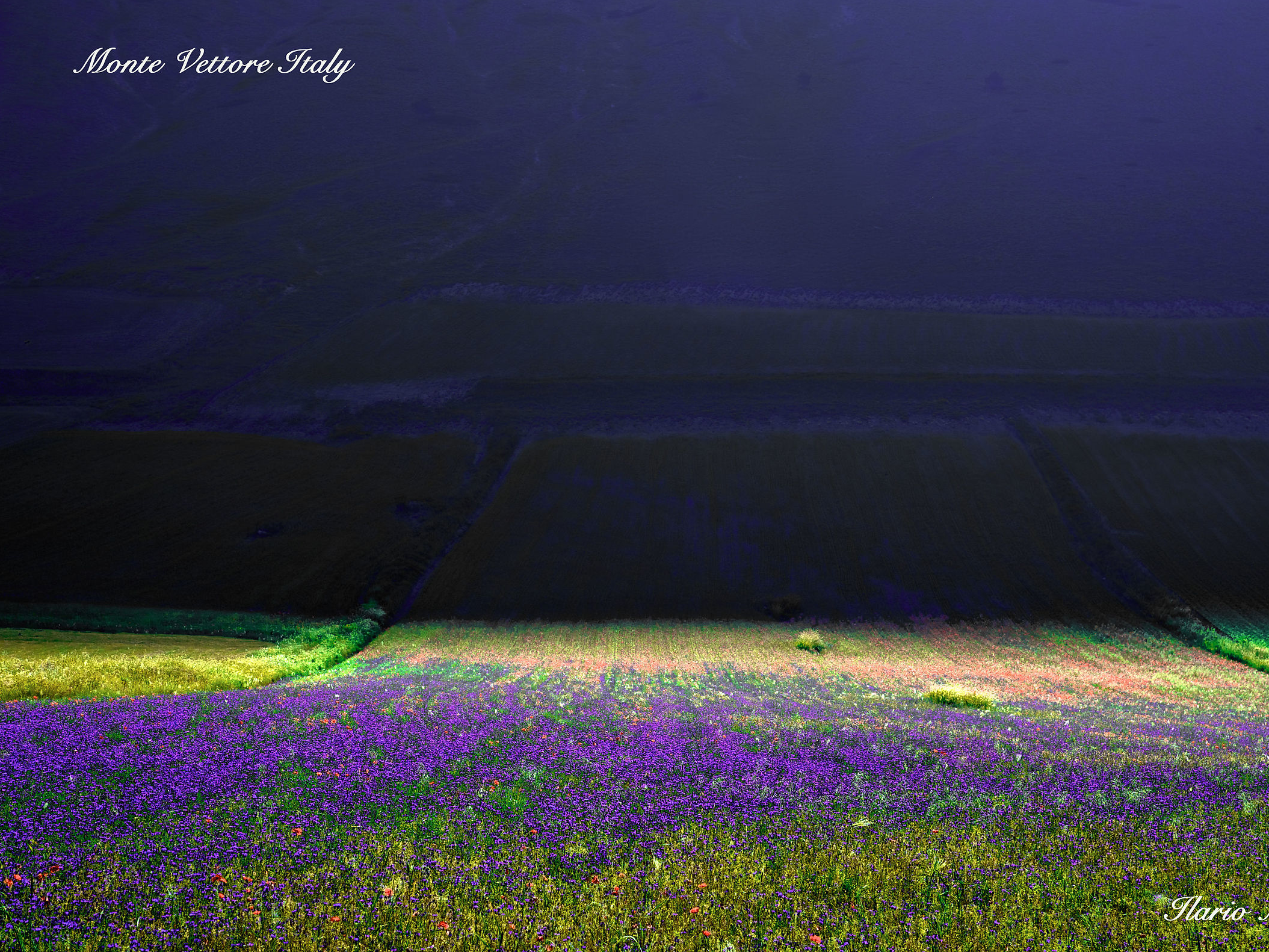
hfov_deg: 23.8
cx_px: 707
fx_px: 3006
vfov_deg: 18.0
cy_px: 473
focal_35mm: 82
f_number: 9
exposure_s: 1/250
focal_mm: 75
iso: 200
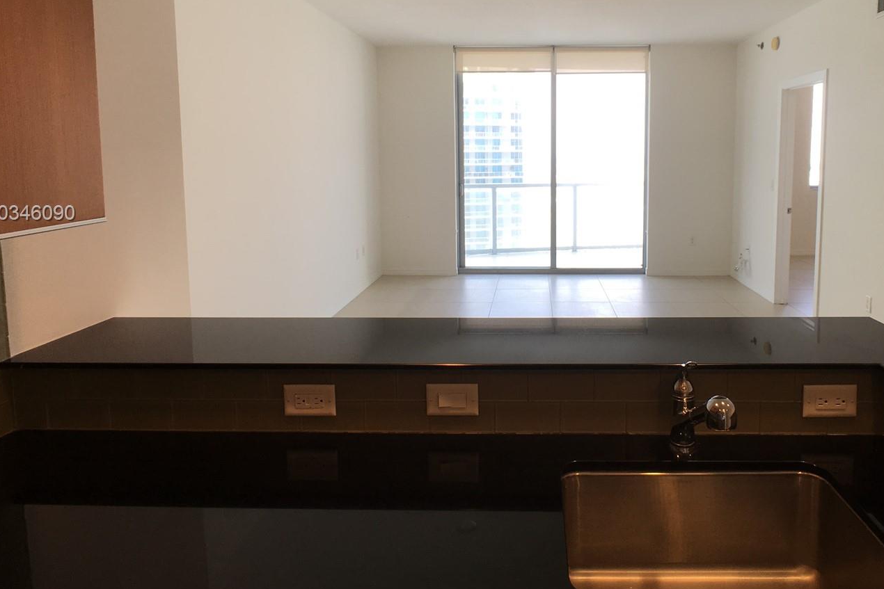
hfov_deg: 50.4
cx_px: 526
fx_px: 933
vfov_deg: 34.8
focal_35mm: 38
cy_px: 214
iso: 25
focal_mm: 4.15
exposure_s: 1/60
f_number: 2.2
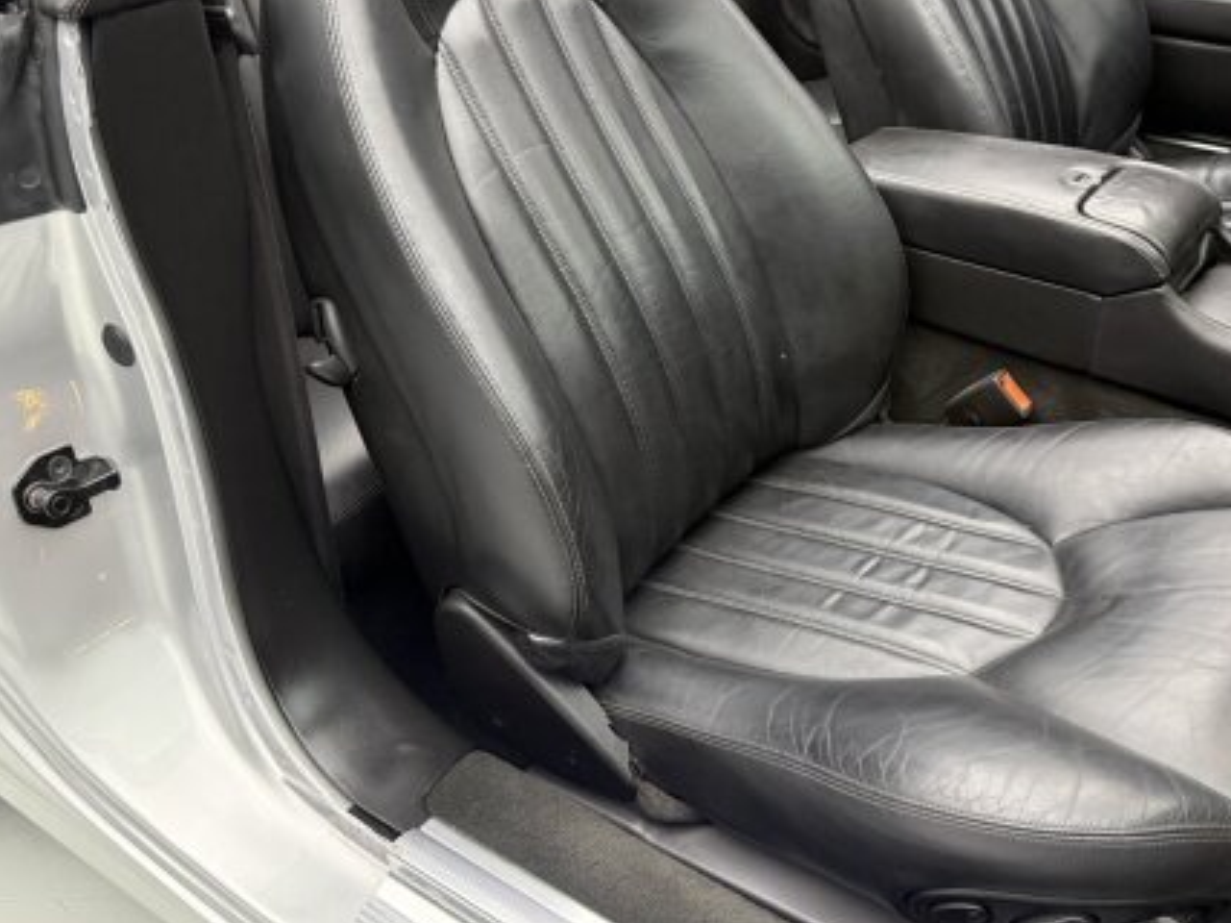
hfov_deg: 51.3
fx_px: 1280
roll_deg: +2.4
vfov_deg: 39.3
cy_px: 335
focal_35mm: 36
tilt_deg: -28.2
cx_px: 686
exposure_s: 1/49
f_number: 1.78
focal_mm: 6.76
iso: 400
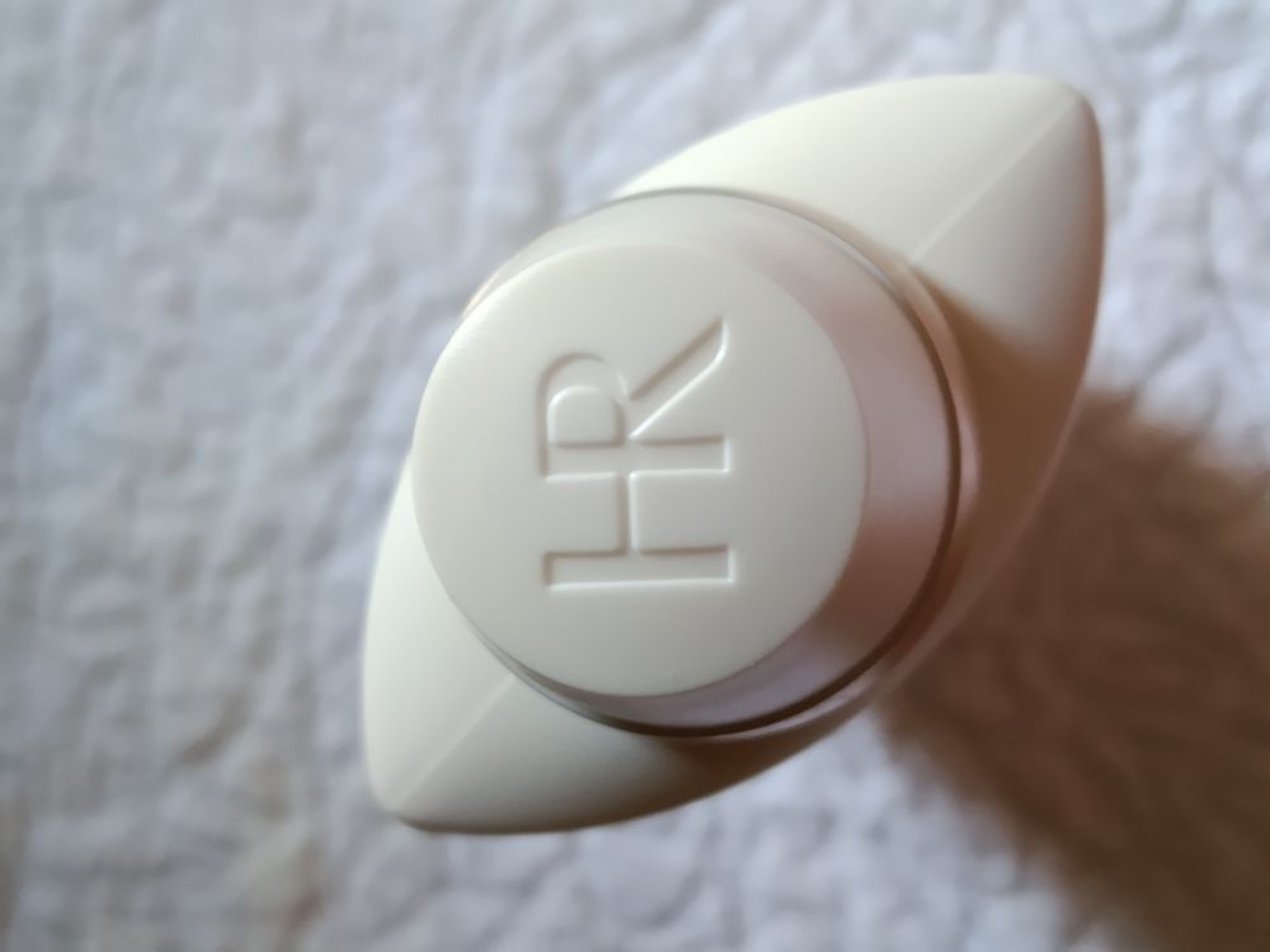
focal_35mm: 72
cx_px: 635
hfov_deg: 27.0
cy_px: 476
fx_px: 2642
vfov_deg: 20.4
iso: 800
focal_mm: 5.24
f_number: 1.7
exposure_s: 1/99.9
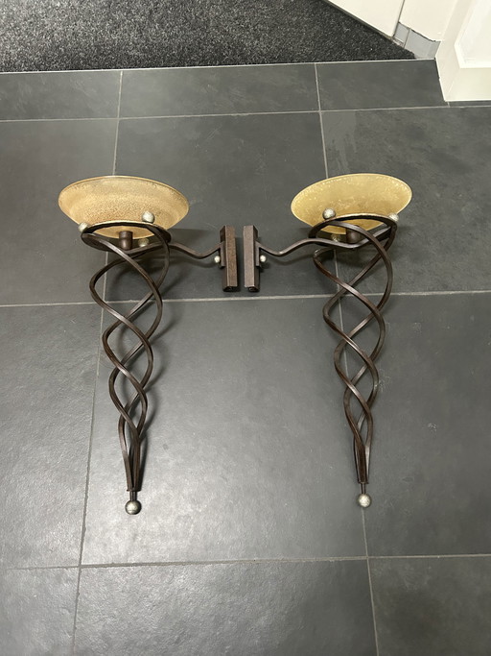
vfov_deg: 67.3
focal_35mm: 26
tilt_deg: -68.5
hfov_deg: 53.0
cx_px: 246
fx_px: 492
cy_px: 328
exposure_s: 1/40
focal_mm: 5.7
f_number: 1.5
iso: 640
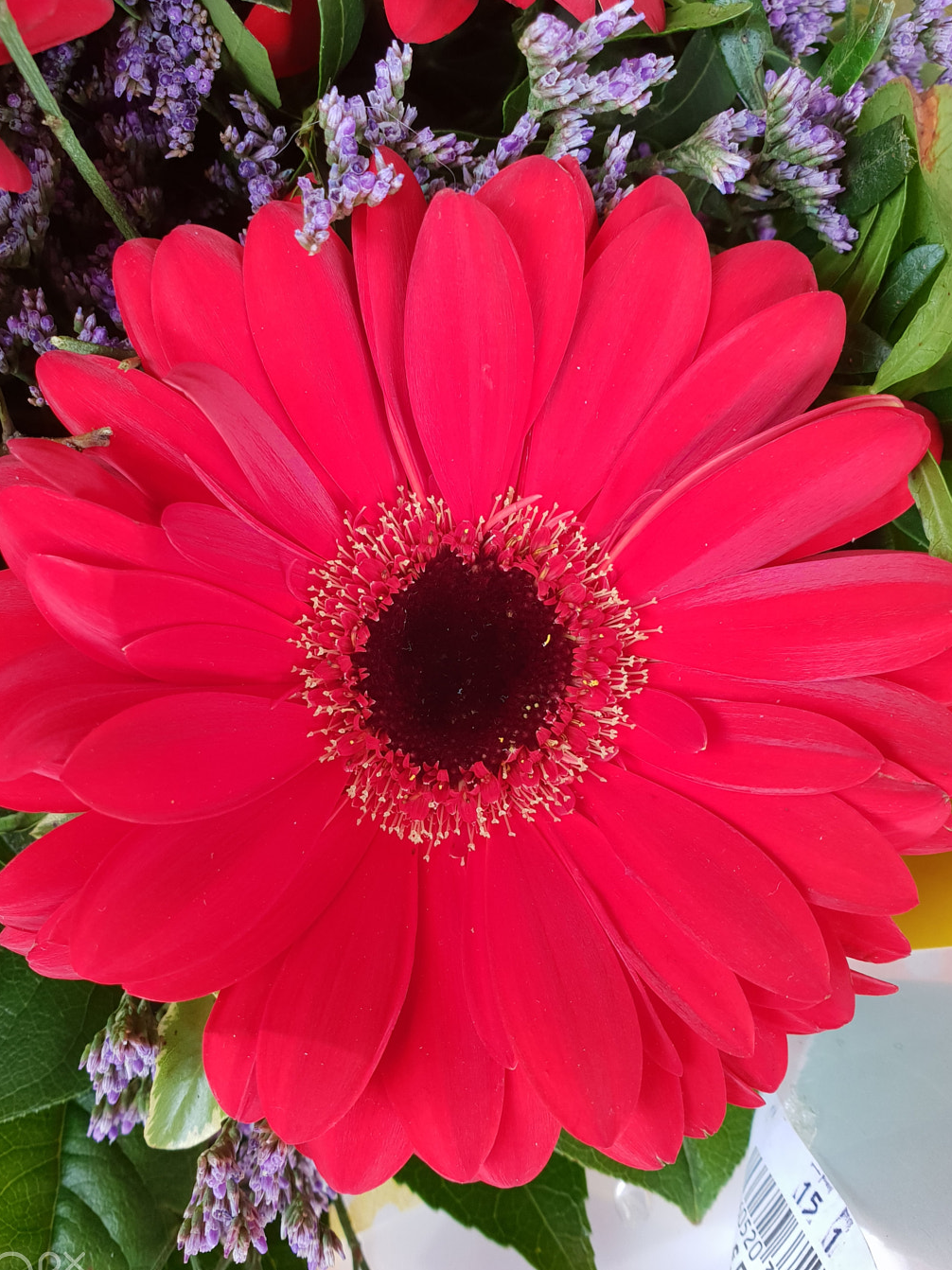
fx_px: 1137
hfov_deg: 45.3
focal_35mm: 31
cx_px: 418
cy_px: 641
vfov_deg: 58.4
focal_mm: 4.3
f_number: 2.4
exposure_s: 1/100
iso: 80
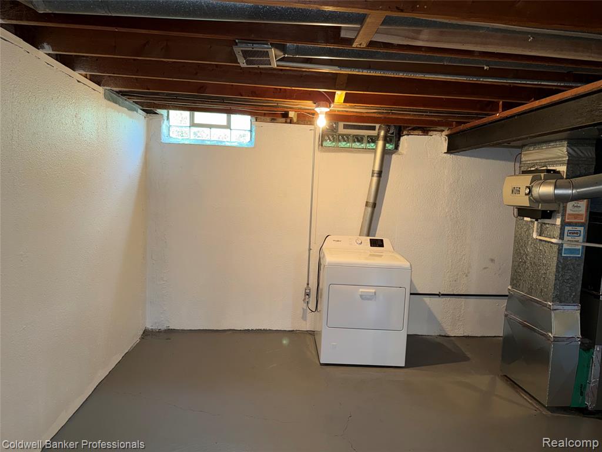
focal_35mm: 24
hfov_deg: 71.6
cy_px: 226
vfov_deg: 56.8
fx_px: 417
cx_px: 301
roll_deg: -2.6
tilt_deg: -6.4
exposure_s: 1/15
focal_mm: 6.76
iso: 100
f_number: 1.78
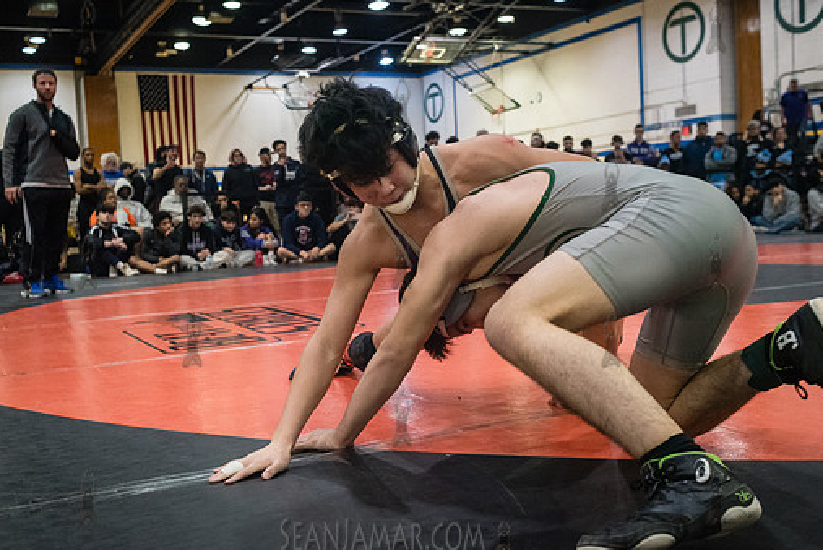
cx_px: 401
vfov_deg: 33.5
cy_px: 260
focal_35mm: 40
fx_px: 915
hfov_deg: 48.4
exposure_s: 1/400
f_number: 4
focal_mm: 35
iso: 8000
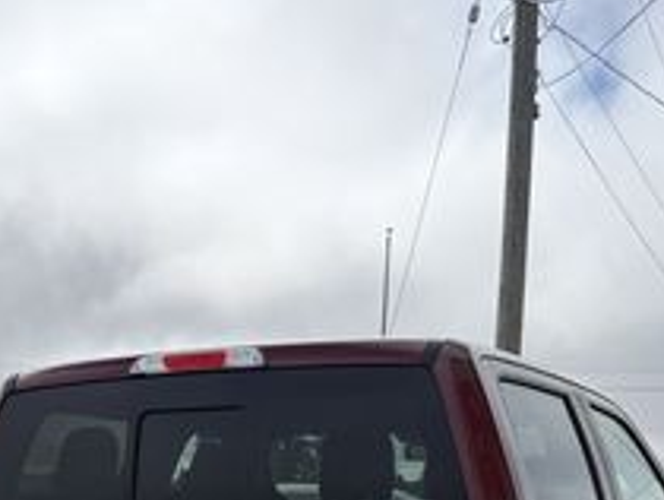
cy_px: 728
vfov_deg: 18.2
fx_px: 1402
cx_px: 70
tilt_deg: -8.7
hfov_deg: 25.8
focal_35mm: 73
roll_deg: -1.4
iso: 100
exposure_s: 1/6711
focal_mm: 6.76
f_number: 1.78
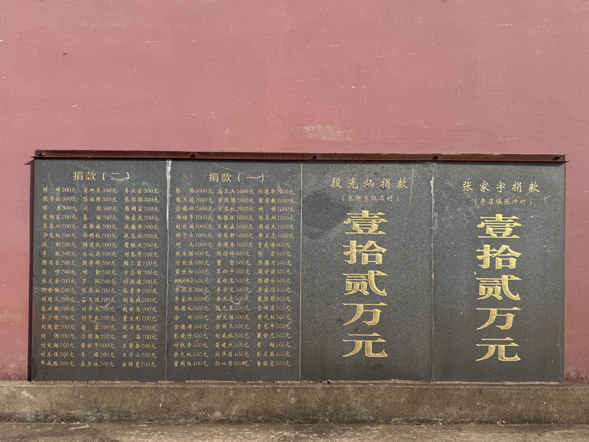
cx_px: 305
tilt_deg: -0.1
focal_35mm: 26
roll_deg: +0.0
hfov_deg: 67.3
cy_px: 213
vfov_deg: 53.1
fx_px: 442
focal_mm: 6.76
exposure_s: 1/3597
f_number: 1.78
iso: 80
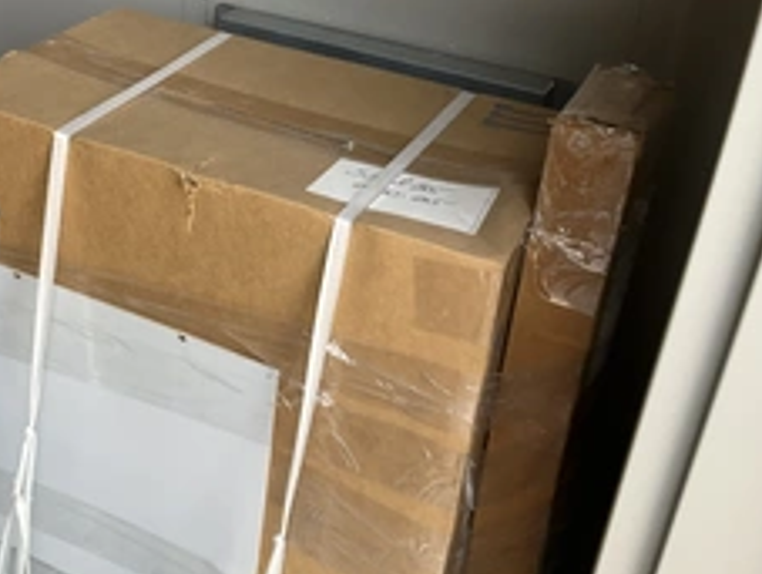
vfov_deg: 28.4
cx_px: 218
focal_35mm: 51
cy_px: 178
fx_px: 1124
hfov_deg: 36.8
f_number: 1.8
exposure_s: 1/122
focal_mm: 3
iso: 32
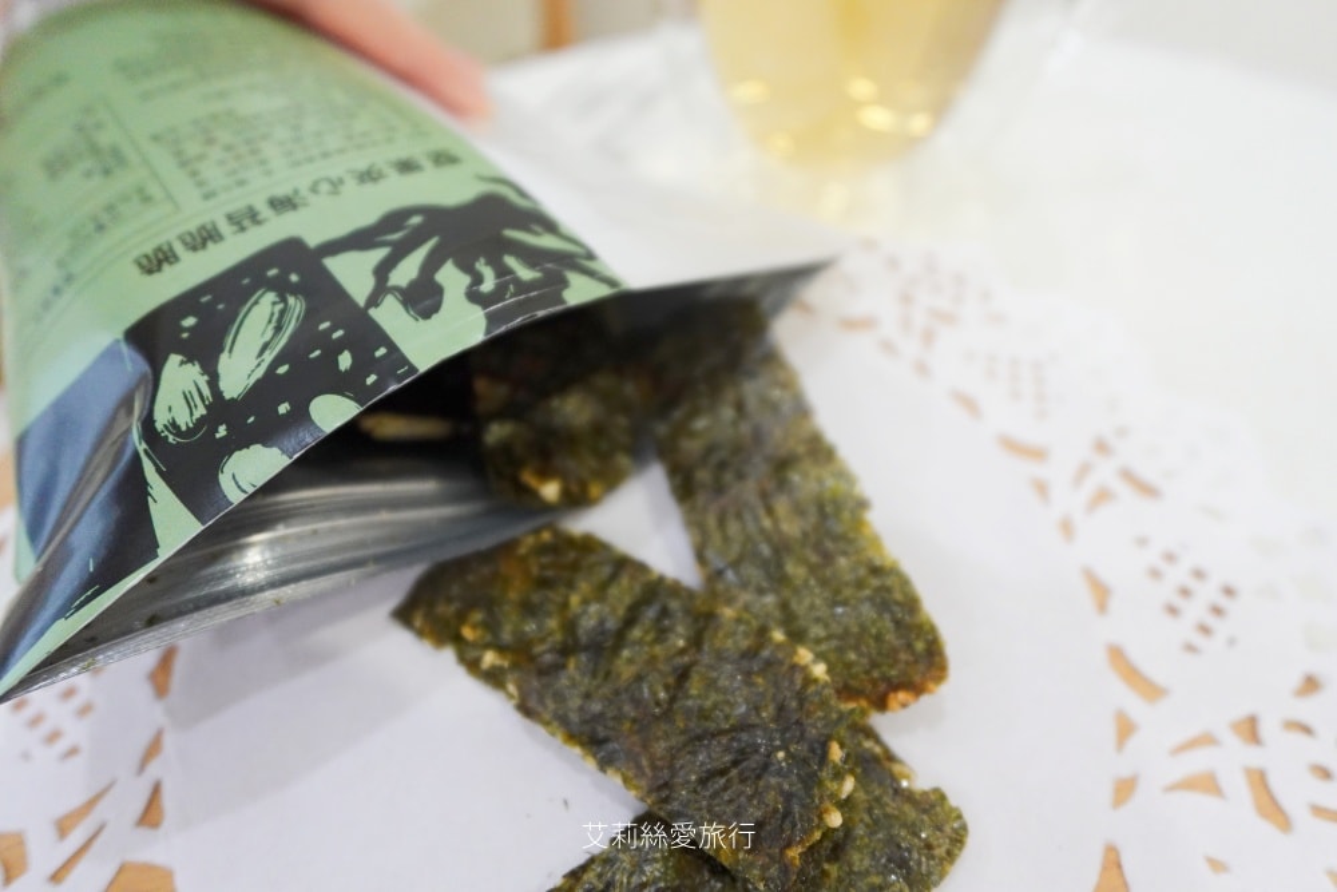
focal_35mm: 18
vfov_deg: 67.4
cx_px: 668
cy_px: 446
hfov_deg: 90.0
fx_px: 669
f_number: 1.8
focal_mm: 6.9
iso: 800
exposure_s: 1/200
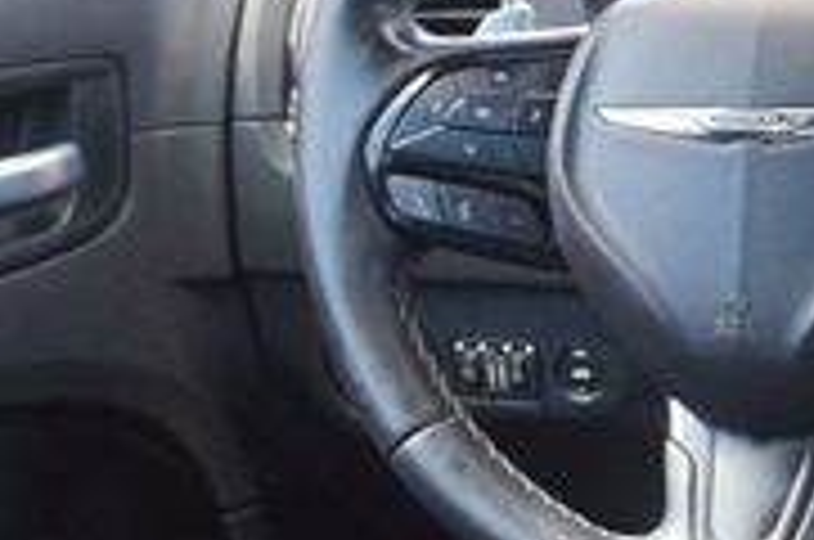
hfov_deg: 16.3
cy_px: 351
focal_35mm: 117
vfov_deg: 11.7
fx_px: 2641
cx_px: 1147
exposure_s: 1/60
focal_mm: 22
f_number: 4
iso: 200
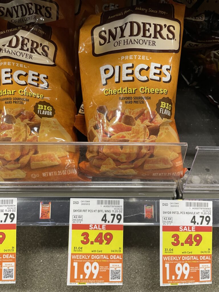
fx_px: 219
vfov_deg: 67.3
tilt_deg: -41.7
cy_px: 146
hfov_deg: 53.1
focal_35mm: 26
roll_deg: +0.1
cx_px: 110
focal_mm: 4.2
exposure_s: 1/60
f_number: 1.6
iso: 160
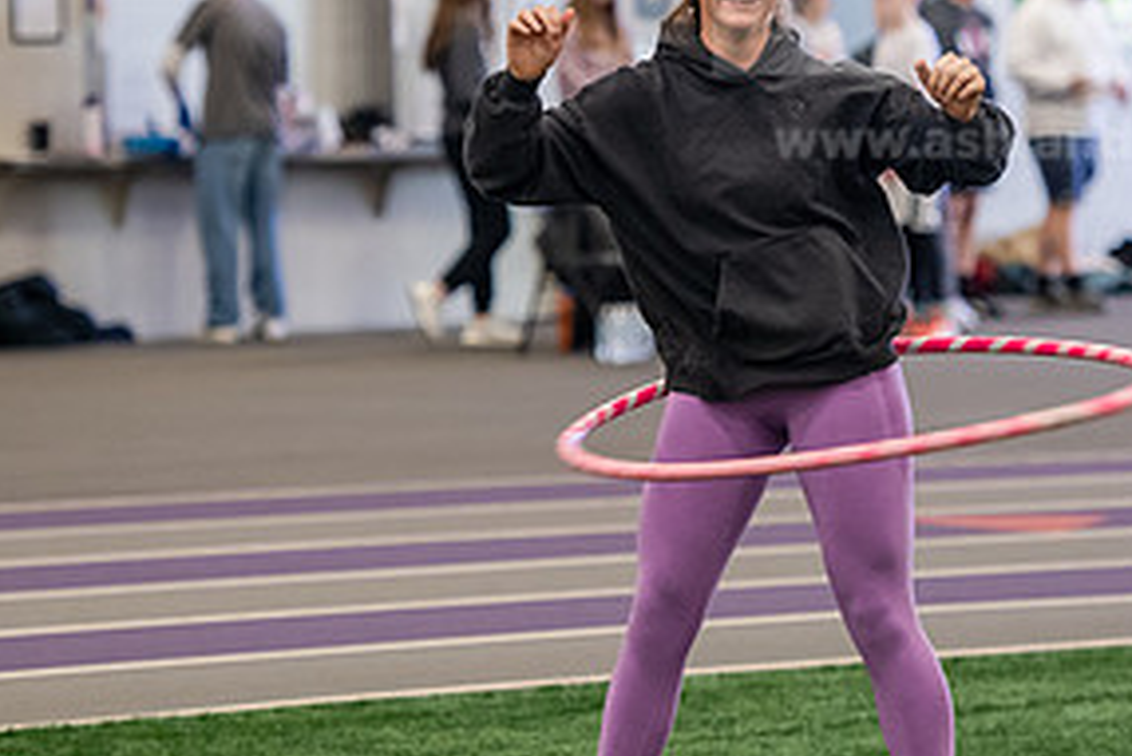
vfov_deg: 5.2
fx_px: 8305
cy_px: 224
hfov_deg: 7.8
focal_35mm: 264
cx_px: 594
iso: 2000
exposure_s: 1/200
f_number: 3.2
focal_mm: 130
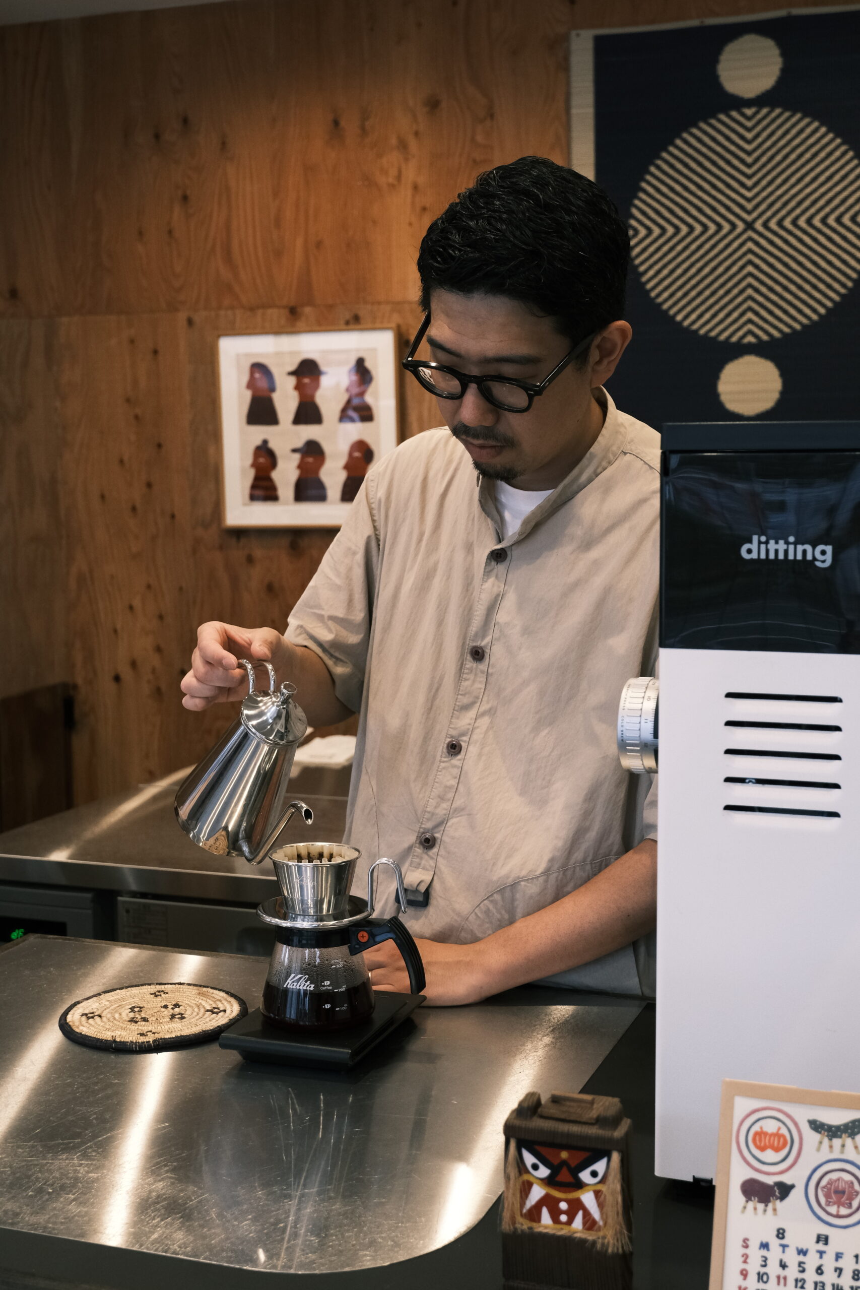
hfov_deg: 28.7
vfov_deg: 41.9
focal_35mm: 47
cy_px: 645
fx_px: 1684
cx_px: 430
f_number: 4.7
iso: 2000
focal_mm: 31.4
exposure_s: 1/100
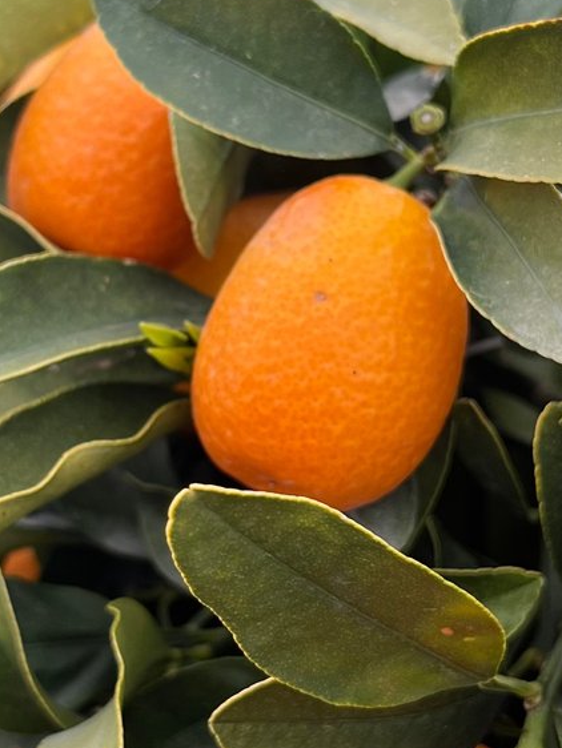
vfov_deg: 26.3
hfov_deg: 19.9
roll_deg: +1.6
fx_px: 1601
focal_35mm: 74
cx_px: 200
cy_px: 341
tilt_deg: -15.8
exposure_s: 1/346
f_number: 1.6
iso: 50
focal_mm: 5.1
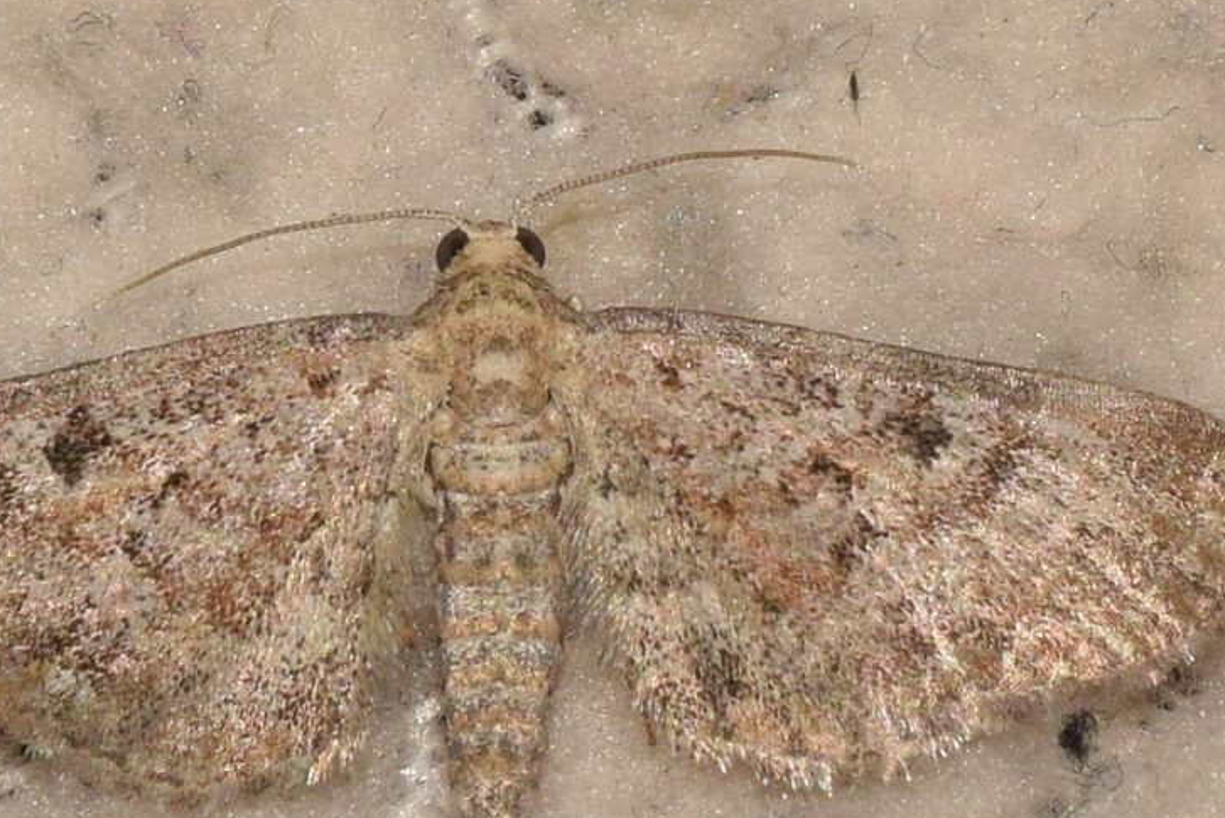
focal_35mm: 277
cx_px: 519
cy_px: 530
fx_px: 9431
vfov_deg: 5.0
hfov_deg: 7.4
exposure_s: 1/200
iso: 400
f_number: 14
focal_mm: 140
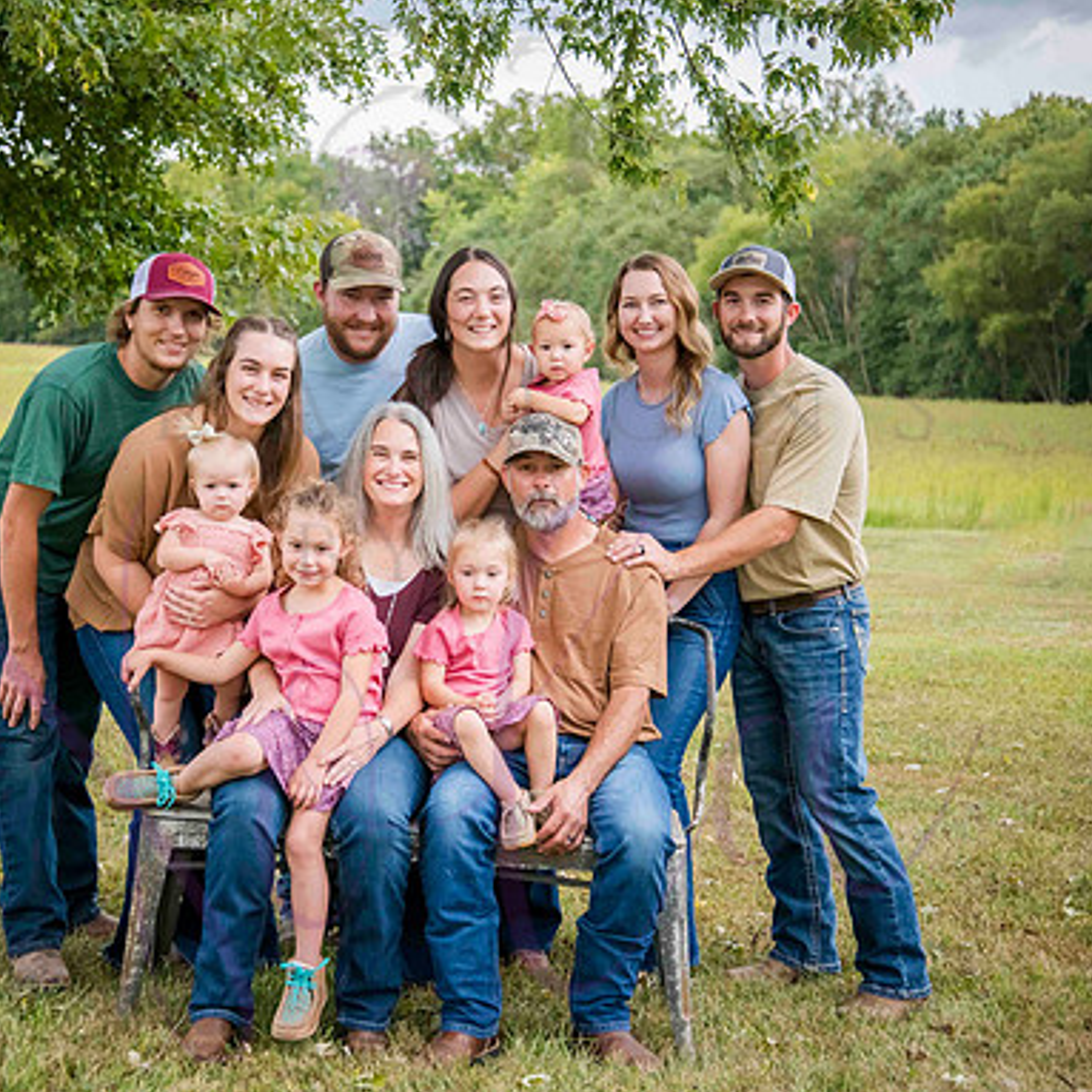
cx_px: 413
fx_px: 2391
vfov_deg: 25.7
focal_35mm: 67
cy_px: 546
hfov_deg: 25.7
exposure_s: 1/640
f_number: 4.2
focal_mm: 52
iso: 400
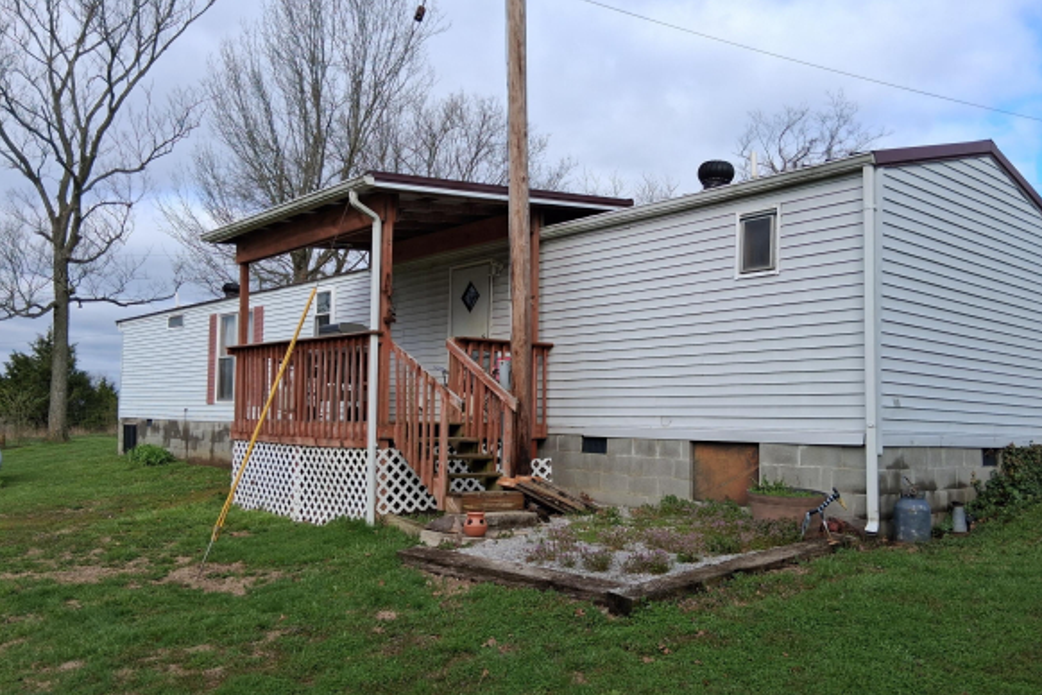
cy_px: 394
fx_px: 897
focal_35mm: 31
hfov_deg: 60.2
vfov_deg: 42.2
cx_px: 558
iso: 25
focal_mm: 3.98
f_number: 1.8
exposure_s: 1/397
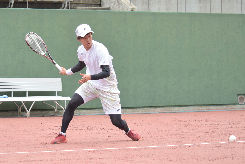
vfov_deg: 11.7
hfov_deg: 17.5
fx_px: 796
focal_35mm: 117
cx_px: 122
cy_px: 82
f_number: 4.5
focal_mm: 78
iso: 1000
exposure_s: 1/2000
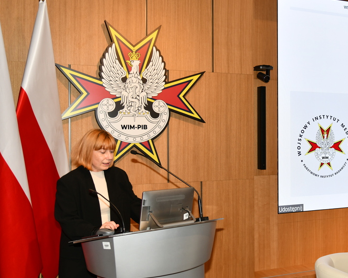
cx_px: 279
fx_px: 474
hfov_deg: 38.8
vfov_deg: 32.8
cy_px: 142
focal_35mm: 46
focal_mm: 30
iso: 400
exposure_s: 1/60
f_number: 5
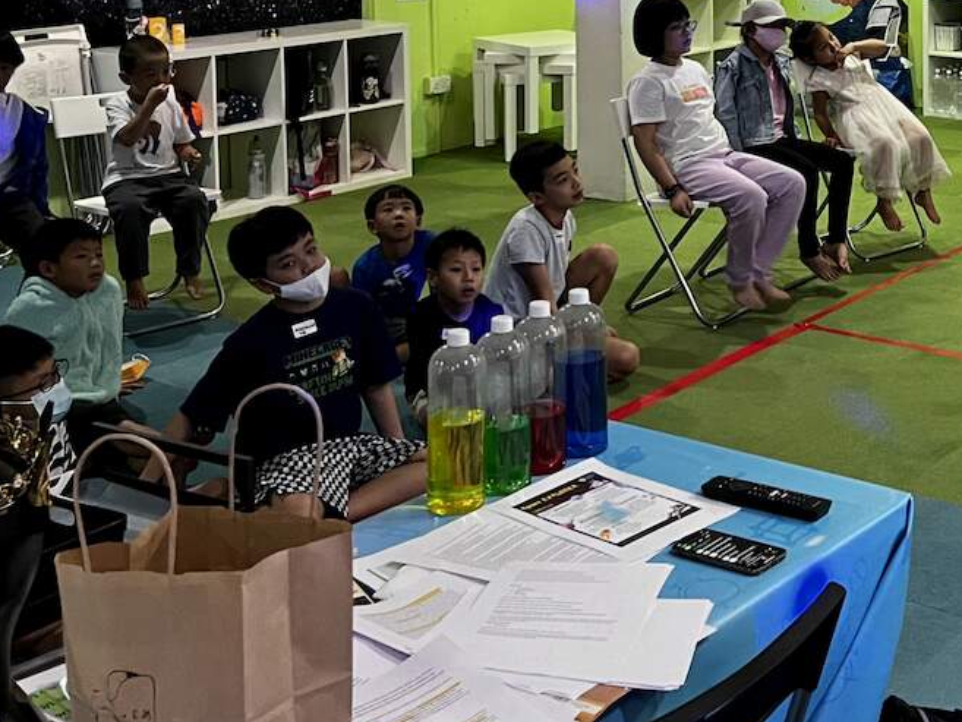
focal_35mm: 57
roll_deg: +0.7
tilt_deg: -4.8
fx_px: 1584
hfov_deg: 32.0
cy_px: -21
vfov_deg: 24.4
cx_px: 876
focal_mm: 5.1
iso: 400
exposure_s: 1/33
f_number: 1.6
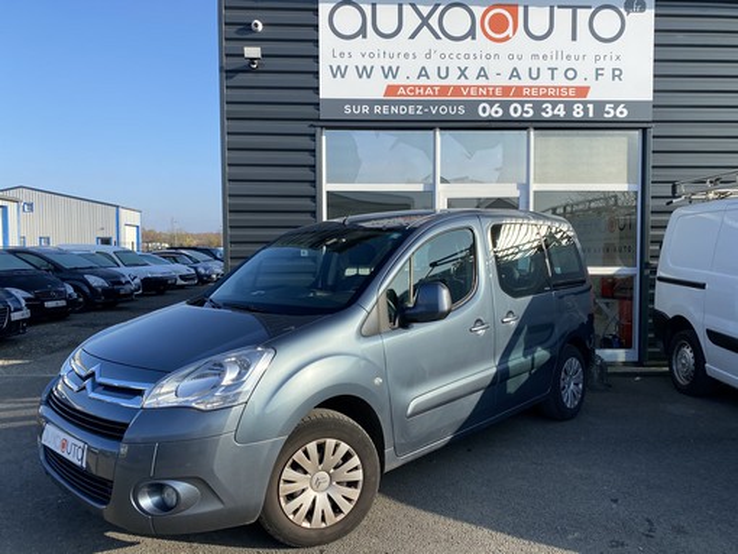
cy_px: 277
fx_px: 555
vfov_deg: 53.1
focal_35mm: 26
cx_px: 369
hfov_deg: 67.3
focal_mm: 4.25
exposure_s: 1/2105
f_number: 1.8
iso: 32
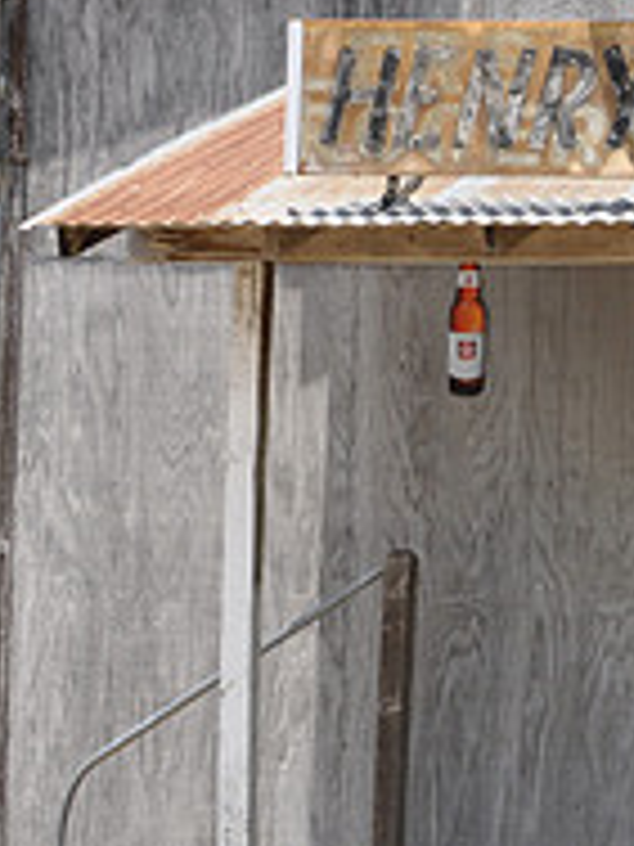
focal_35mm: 155
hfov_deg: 9.1
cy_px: 268
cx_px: 1115
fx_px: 3797
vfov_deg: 12.7
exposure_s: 1/200
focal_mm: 35
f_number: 11
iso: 200
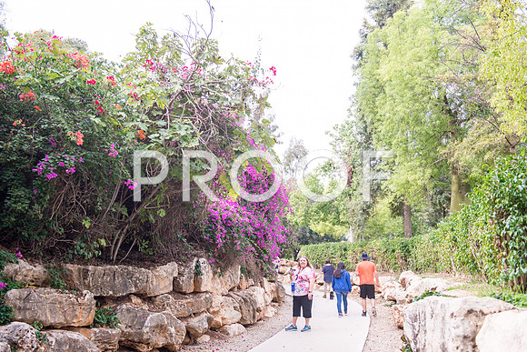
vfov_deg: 35.1
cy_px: 176
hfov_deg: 50.7
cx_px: 264
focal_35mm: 38
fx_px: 556
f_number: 3.5
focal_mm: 38
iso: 100
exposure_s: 1/100
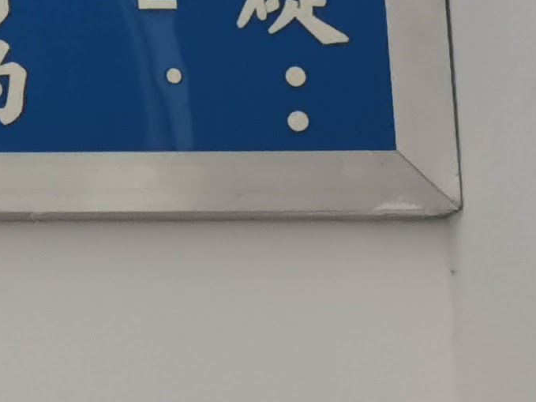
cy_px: -539
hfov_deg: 5.7
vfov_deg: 4.4
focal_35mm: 333
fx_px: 5155
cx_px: -864
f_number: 1.6
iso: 100
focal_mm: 5.56
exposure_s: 1/60
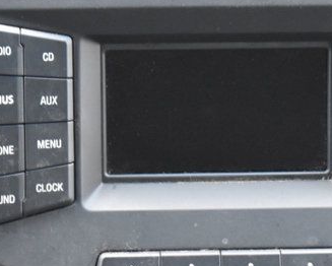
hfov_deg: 8.0
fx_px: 2384
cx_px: 221
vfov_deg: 6.4
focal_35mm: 242
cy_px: 161
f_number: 5.6
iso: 3200
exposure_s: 1/13
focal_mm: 55
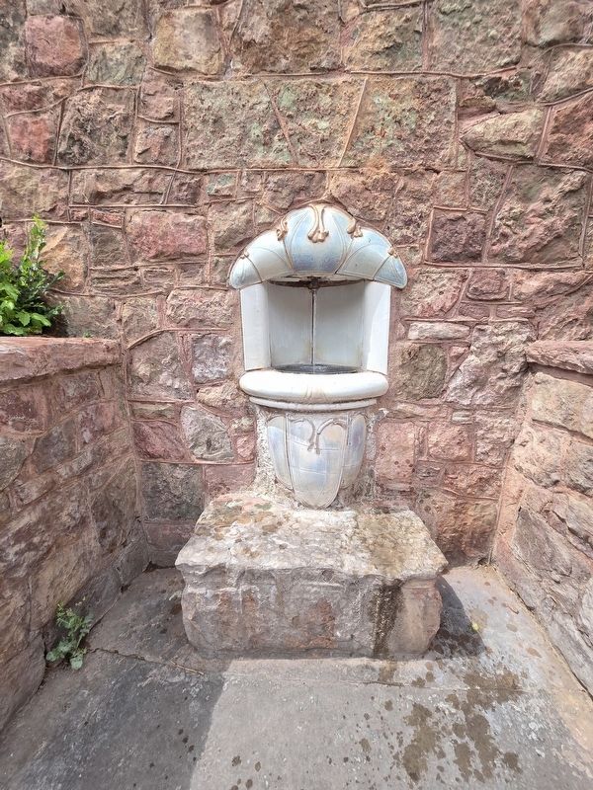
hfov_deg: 89.9
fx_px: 297
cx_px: 296
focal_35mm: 13
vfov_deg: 106.2
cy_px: 395
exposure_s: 1/331
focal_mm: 2.2
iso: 50
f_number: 2.2
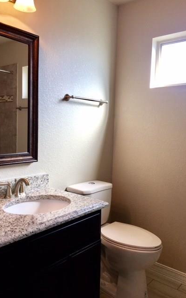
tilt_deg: -2.7
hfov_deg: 40.5
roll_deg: -0.6
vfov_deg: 61.2
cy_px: 148
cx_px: 78
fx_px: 251
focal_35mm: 31
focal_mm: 4.15
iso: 40
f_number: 2.2
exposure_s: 1/120
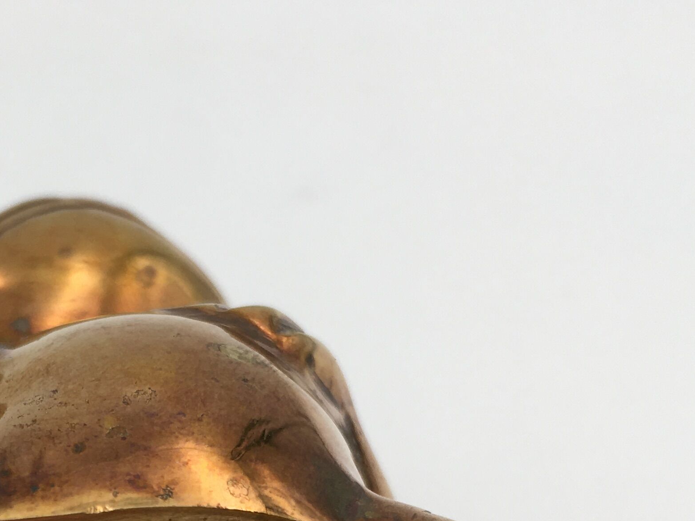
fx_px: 1506
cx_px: 63
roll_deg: +0.9
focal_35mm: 75
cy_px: 660
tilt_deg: -35.9
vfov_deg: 18.4
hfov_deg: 25.2
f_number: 2.2
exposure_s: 1/112
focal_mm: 4.15
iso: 25
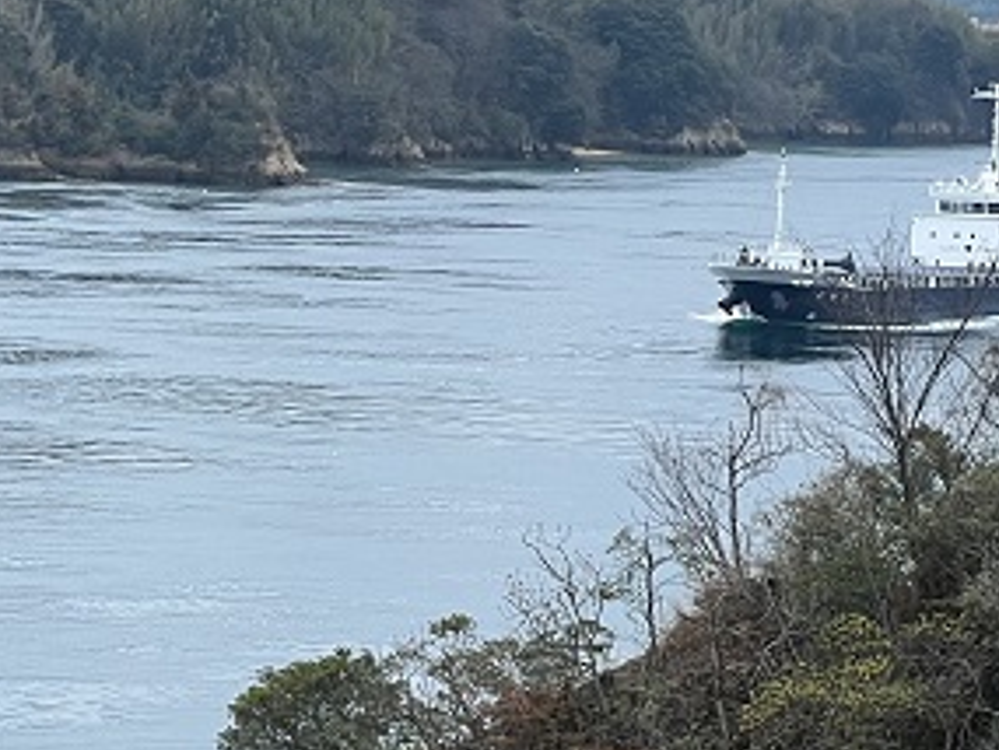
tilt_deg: -5.4
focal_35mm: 220
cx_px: -300
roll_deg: -1.6
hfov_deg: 8.9
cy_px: 629
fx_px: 6352
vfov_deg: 6.7
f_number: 2.8
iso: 32
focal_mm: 9
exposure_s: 1/238
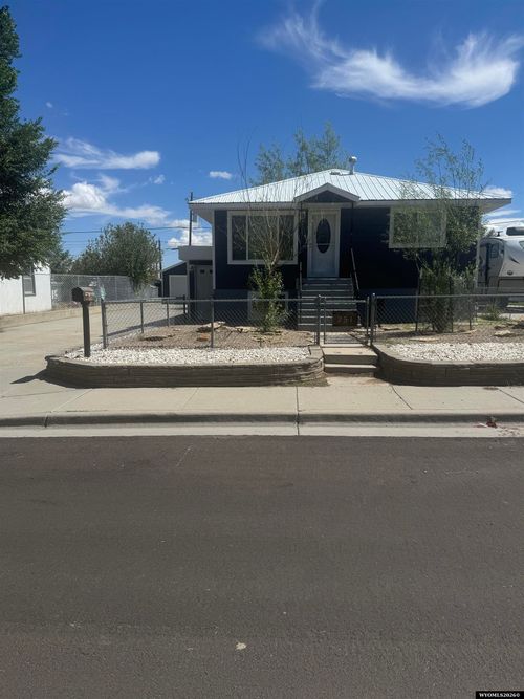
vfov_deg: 71.6
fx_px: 485
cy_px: 350
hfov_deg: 56.8
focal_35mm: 24
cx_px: 262
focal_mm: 6.76
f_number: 1.78
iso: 80
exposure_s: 1/5814
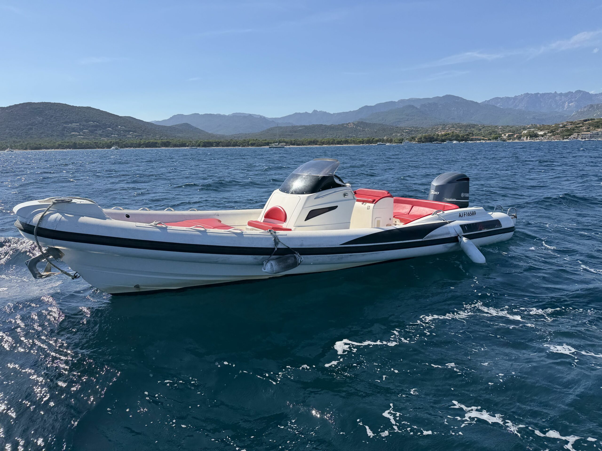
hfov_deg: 71.6
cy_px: 226
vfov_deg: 56.8
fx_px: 417
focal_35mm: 24
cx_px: 301
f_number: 1.78
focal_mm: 6.76
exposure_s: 1/4975
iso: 80
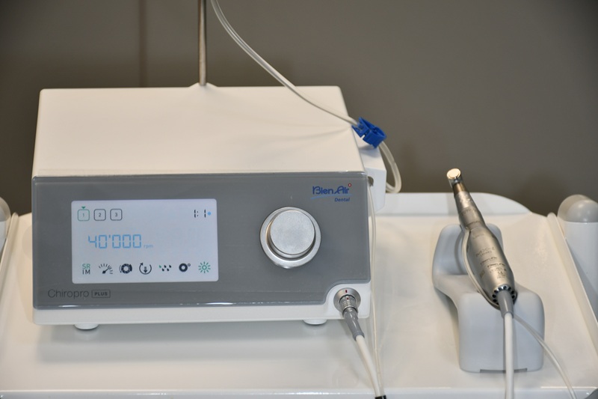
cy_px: 200
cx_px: 299
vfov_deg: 10.8
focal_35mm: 127
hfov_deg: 16.1
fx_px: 2109
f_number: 5.3
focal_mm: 85
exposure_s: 1/30
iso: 100
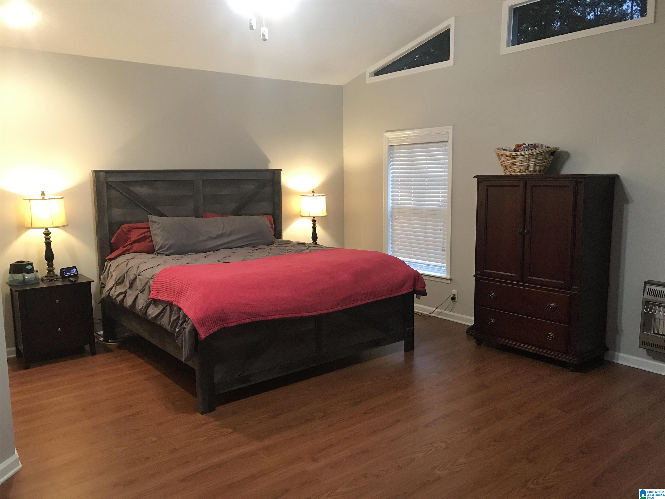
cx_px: 332
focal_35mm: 28
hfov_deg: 63.4
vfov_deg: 49.7
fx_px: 538
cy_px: 250
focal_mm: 3.99
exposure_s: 1/15
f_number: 1.8
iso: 80
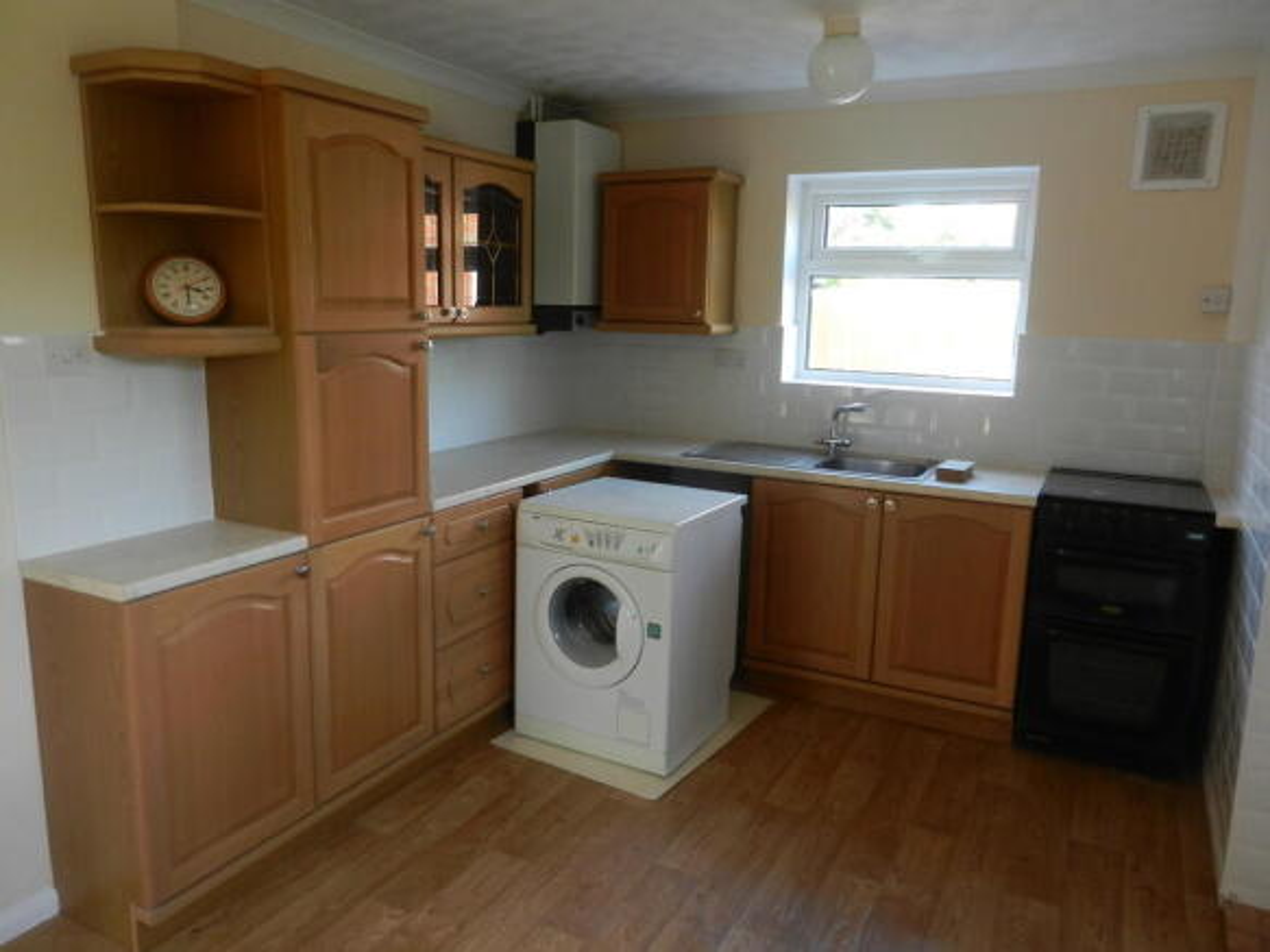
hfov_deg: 69.4
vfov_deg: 54.9
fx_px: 917
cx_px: 635
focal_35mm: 25
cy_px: 476
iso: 160
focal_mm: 4.5
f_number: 3.5
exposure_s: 1/30
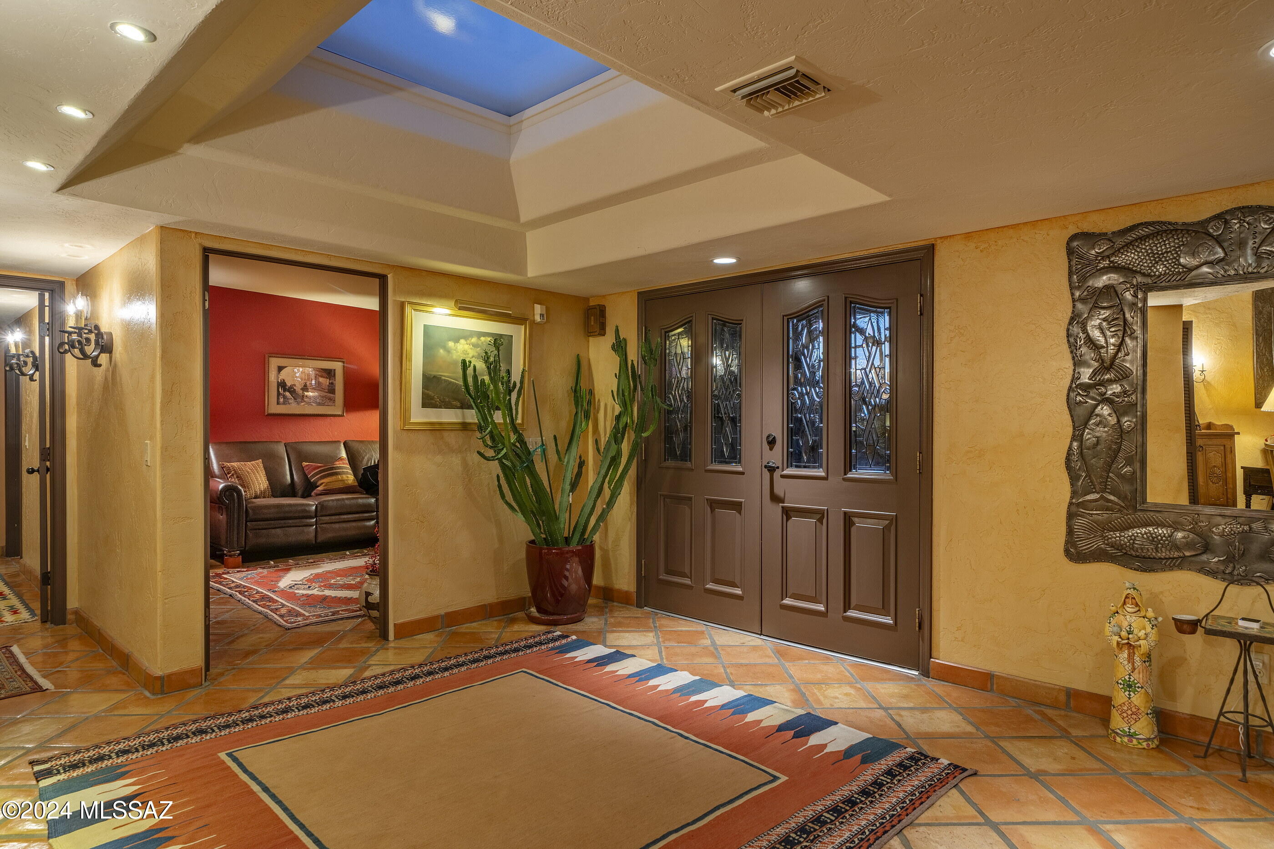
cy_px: 424
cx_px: 637
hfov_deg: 84.0
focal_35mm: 20
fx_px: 708
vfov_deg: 61.9
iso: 200
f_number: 7.1
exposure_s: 1/8
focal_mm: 20
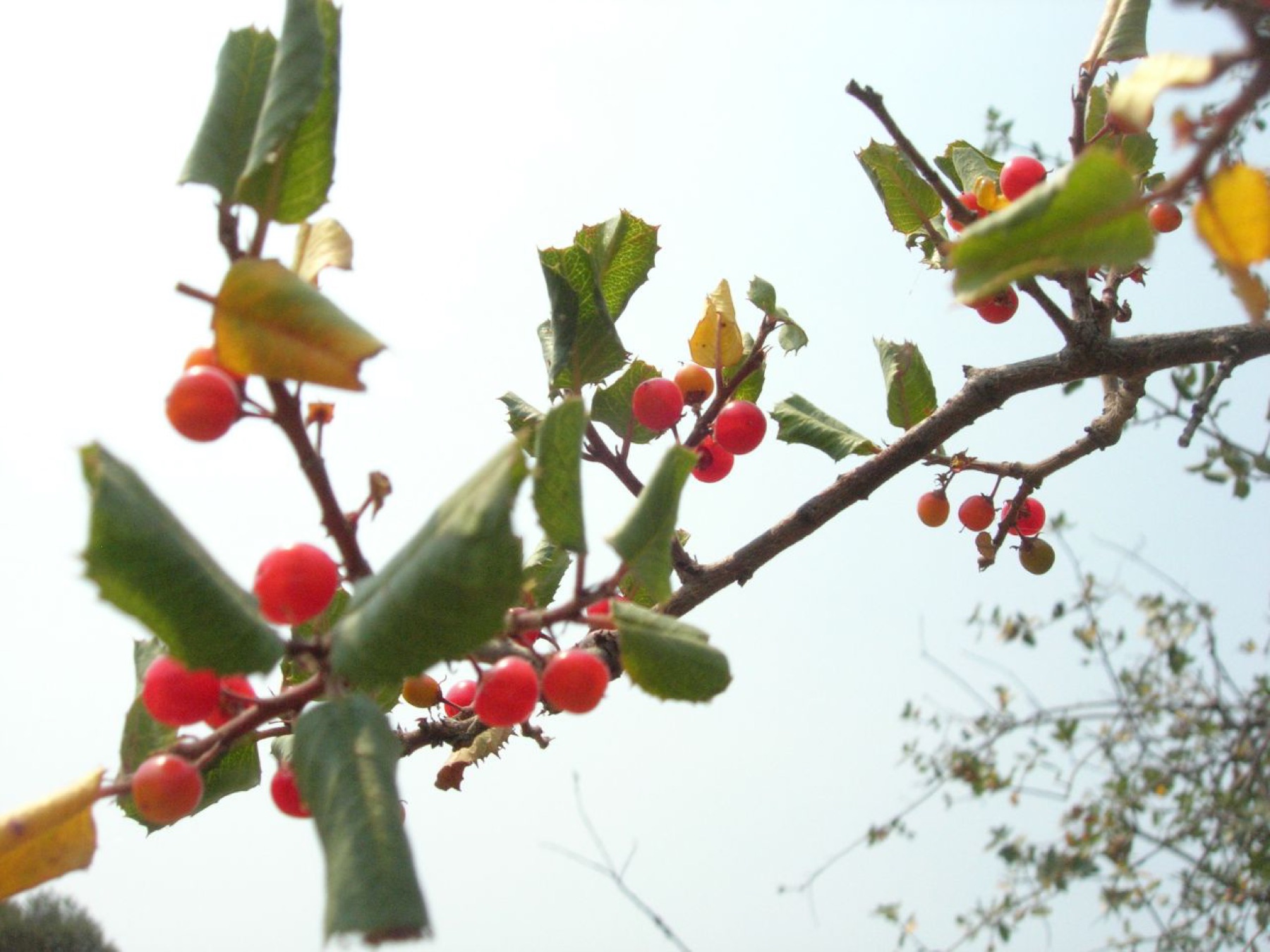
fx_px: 1394
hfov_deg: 49.0
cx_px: 635
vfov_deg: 37.7
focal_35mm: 38
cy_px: 476
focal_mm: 7.8
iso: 400
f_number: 4.8
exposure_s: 1/2000
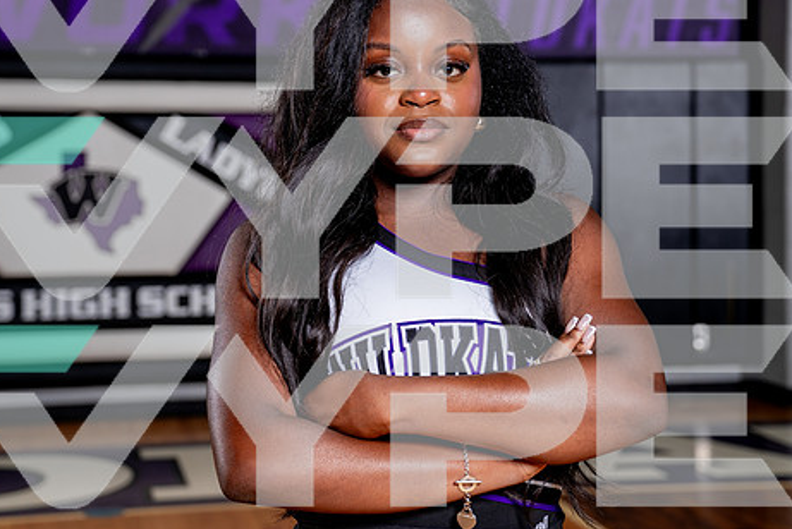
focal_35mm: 71
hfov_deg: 28.4
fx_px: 1563
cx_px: 362
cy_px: 209
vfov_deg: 19.2
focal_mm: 56
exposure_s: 1/250
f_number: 4
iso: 100
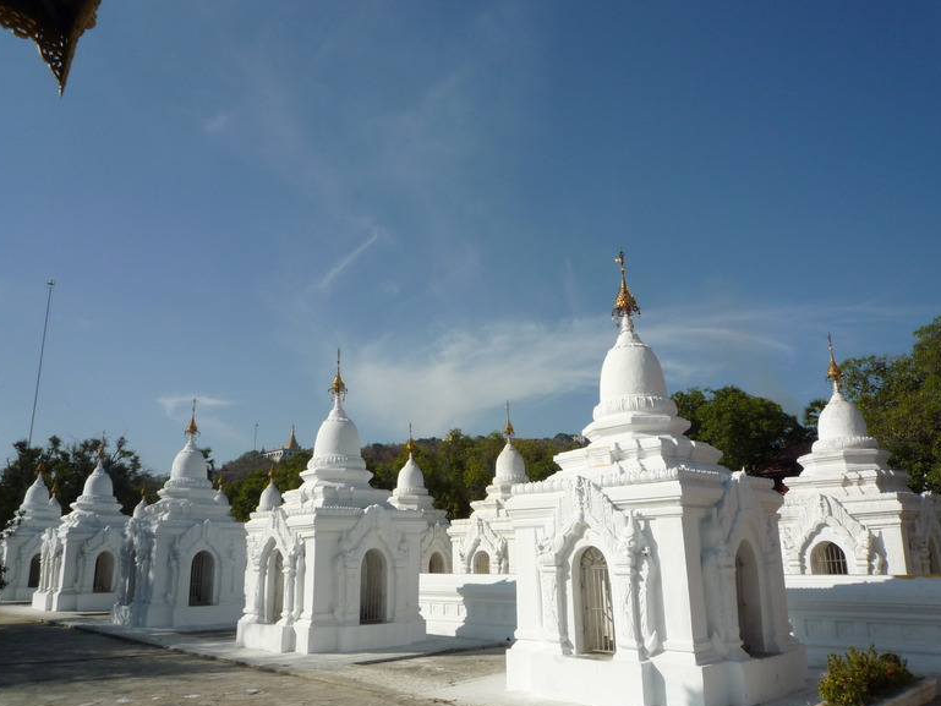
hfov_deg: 67.3
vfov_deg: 53.1
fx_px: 707
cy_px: 366
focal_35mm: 26
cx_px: 475
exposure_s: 1/800
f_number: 5.6
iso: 100
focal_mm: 4.4
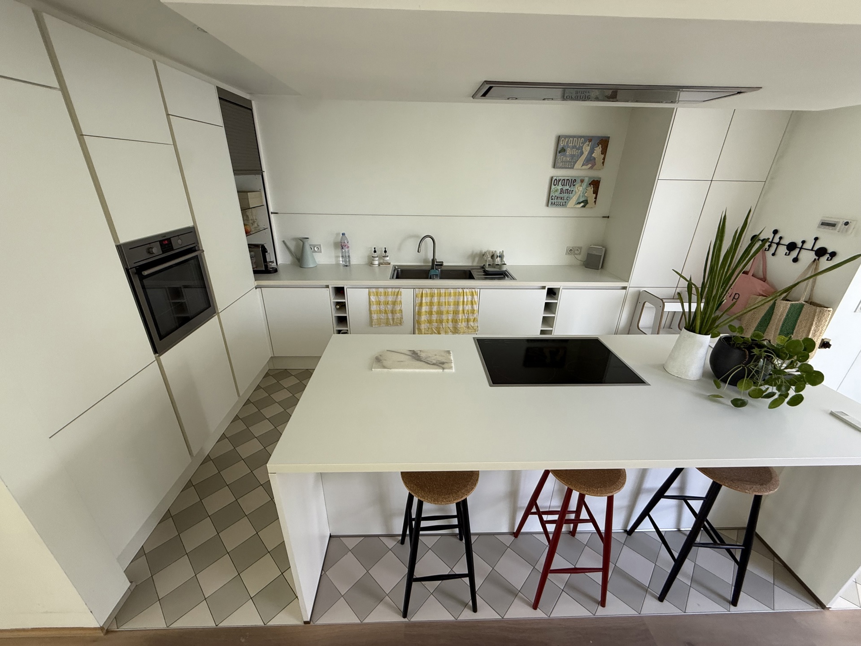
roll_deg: -1.5
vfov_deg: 85.7
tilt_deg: -22.6
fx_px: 348
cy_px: 323
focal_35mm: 14
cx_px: 430
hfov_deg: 102.1
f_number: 2.2
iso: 160
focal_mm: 2.22
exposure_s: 1/99
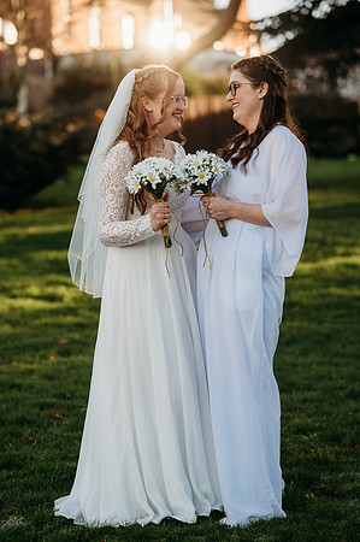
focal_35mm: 85
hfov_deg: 16.0
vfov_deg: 23.9
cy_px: 271
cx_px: 180
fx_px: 1278
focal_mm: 85
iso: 100
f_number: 2.5
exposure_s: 1/1000
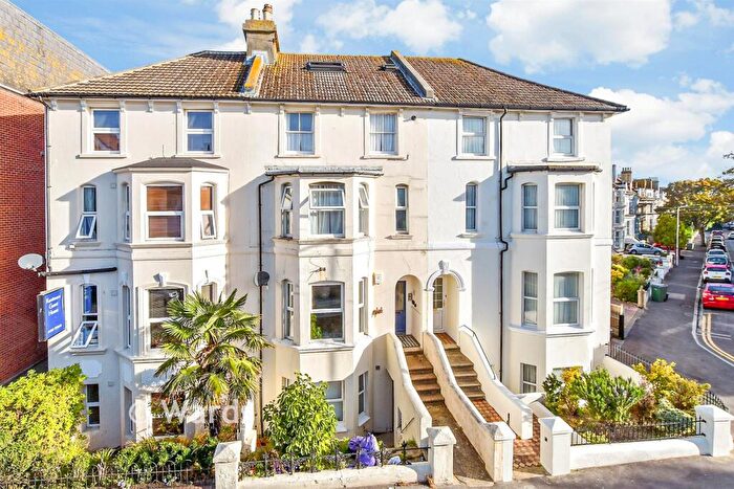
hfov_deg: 100.4
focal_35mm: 15
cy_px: 244
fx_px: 306
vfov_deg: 77.4
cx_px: 367
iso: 200
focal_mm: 10
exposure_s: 1/500
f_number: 6.3
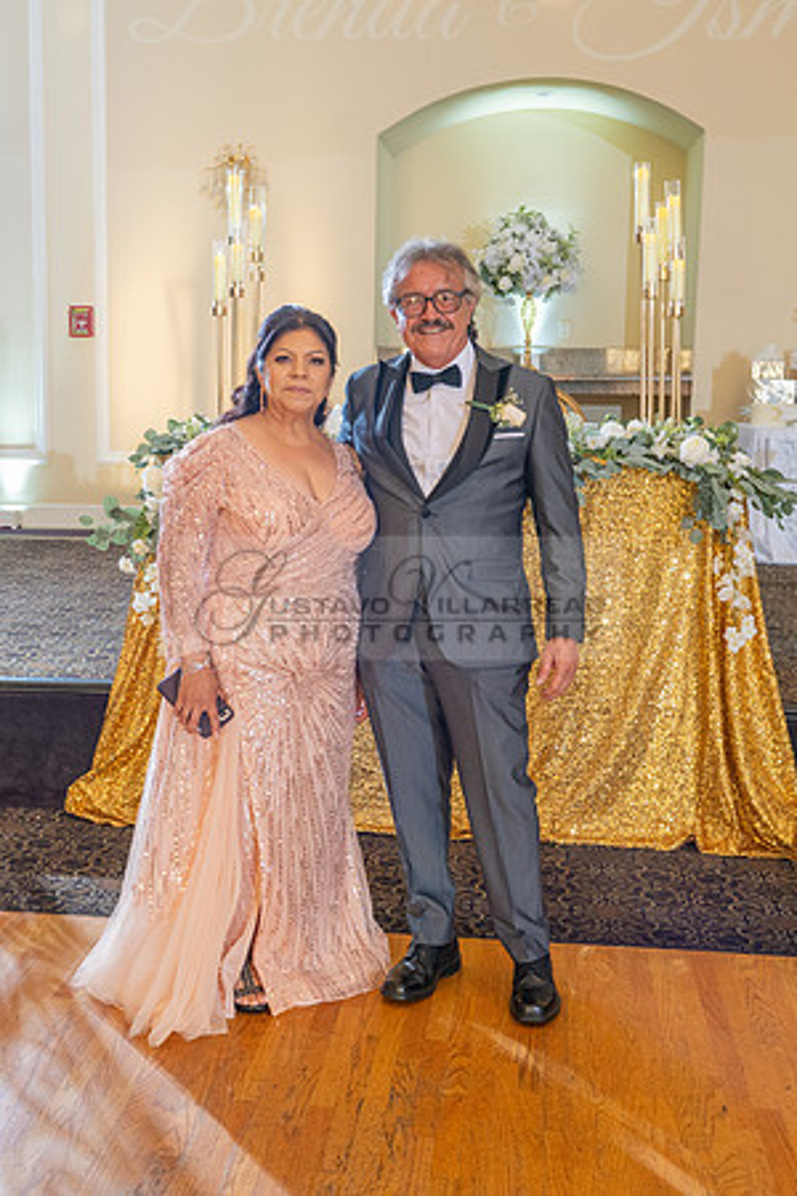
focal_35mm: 45
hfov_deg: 30.0
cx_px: 323
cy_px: 582
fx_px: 1483
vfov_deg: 43.9
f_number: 4
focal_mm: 29
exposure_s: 1/80
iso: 800
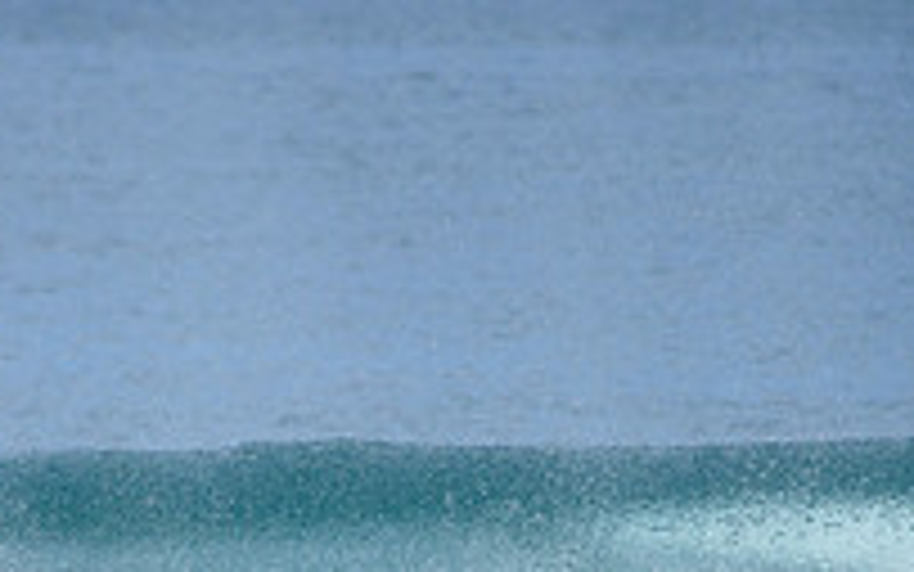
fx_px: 36228
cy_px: 799
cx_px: 122
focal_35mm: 1454
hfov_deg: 1.4
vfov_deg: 0.9
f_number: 6.3
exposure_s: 1/2500
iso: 250
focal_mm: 500
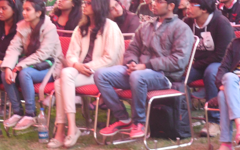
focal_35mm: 200
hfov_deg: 10.5
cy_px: 23
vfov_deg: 6.6
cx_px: 80
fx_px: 1308
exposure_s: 1/25
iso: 800
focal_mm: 22.4
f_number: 5
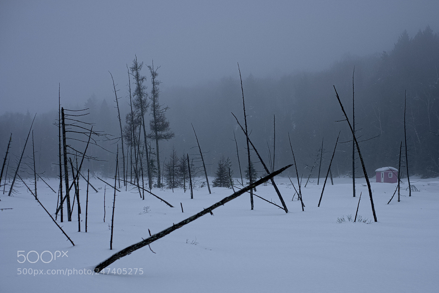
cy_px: 146
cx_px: 220
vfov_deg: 25.5
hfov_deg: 37.5
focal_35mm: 53
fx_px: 646
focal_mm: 35
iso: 200
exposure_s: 1/2400
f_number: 2.8
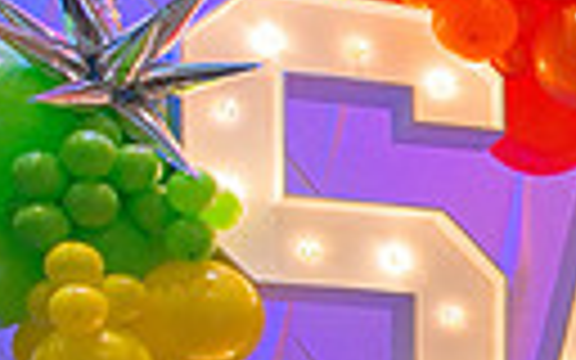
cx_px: 1125
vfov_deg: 11.7
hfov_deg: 15.4
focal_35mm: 111
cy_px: 344
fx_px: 1742
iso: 640
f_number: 4
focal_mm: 24
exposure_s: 1/100
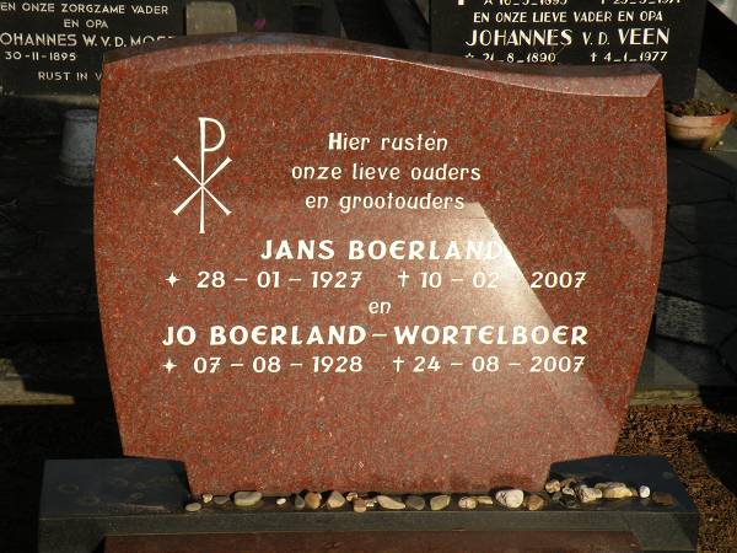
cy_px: 276
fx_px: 1980
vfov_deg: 15.9
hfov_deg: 21.1
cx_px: 368
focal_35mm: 93
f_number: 7.1
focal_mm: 16.4
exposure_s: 1/276
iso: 64
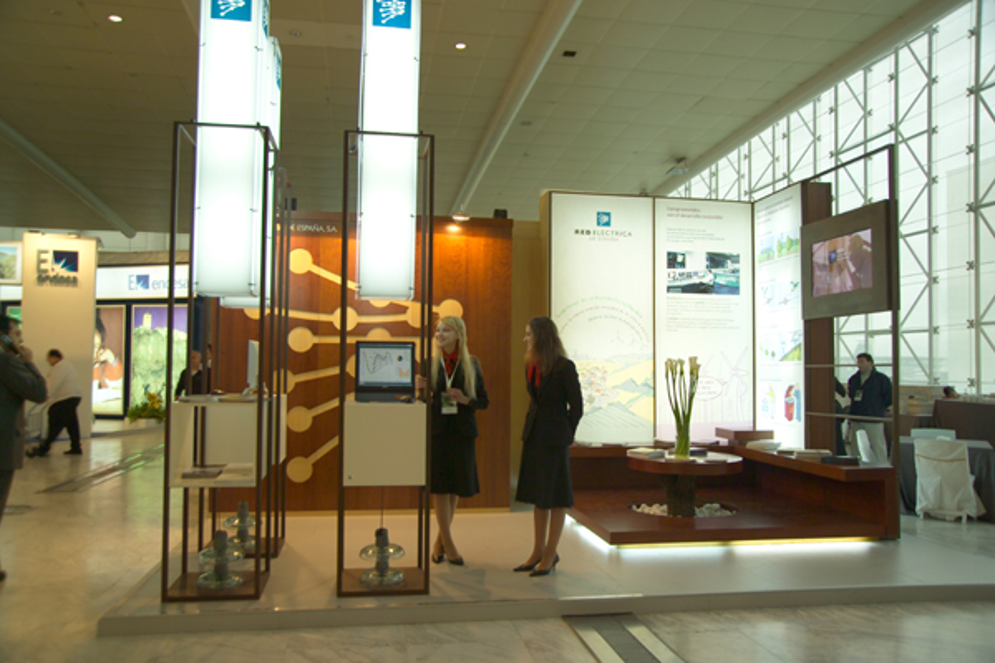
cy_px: 332
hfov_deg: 63.7
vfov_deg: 45.0
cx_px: 498
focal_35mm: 29
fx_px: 801
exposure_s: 1/20
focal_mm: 29
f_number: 5.6
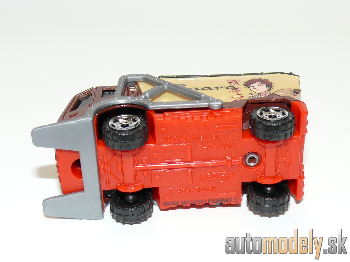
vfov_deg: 20.4
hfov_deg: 27.0
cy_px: 131
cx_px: 175
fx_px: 728
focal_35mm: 72
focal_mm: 11.1
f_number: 4
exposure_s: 1/30
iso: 100
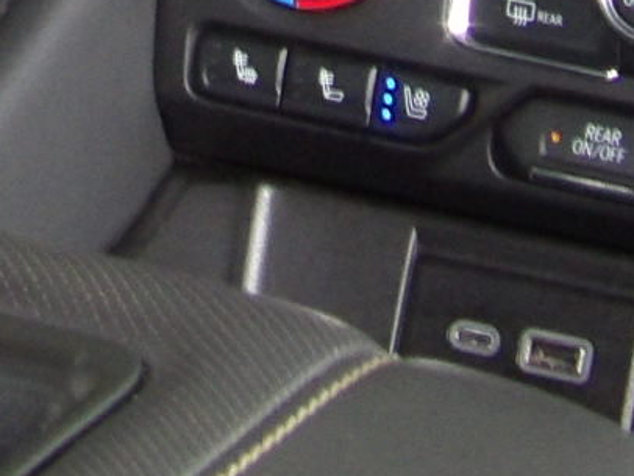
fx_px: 6194
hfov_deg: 5.8
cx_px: -62
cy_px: -727
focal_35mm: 338
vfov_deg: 4.3
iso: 320
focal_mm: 9.5
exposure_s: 1/30
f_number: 3.9
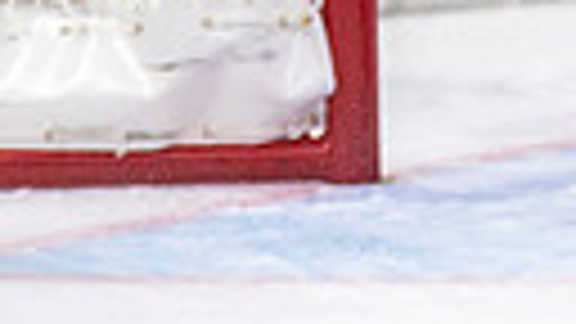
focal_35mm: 1019
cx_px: 1083
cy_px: -294
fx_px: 15563
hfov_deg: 2.1
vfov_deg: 1.2
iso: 1000
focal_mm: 155
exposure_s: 1/640
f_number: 2.8
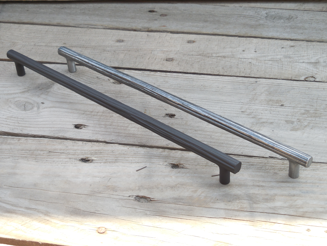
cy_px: 123
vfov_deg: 24.0
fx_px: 576
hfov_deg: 31.7
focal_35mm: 61
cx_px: 164
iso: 125
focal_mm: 11
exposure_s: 1/160
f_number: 4.5
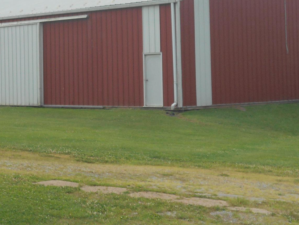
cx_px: 88
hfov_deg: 19.5
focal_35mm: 100
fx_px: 864
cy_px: 25
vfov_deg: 14.7
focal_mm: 10
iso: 80
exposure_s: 1/200
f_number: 4.9
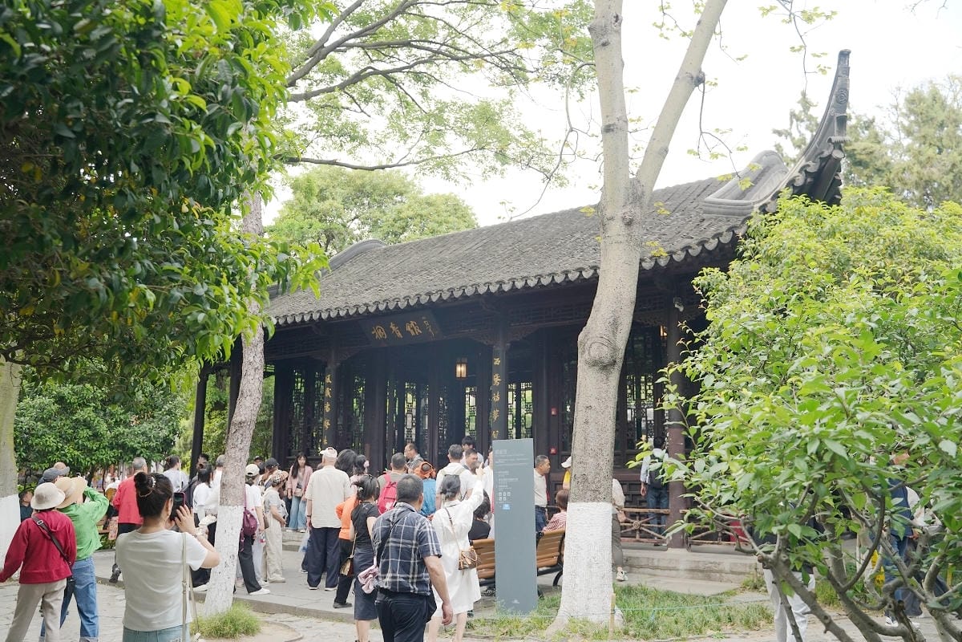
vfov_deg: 40.0
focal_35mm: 33
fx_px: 882
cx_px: 481
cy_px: 321
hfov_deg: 57.2
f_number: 4
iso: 400
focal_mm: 33
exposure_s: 1/160
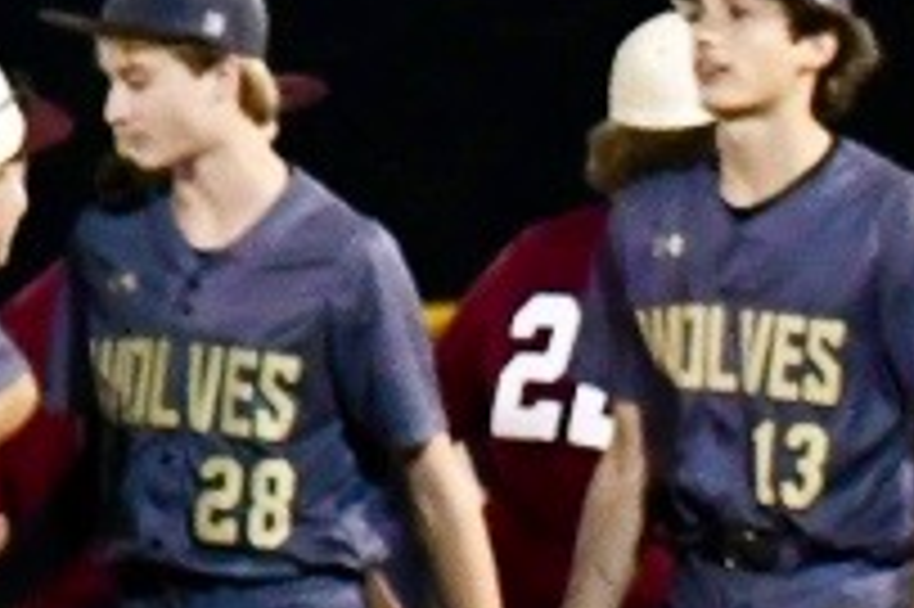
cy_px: 703
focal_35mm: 936
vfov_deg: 1.5
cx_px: -1063
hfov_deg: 2.2
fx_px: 23744
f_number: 4.8
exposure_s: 1/160
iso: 3200
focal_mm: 78
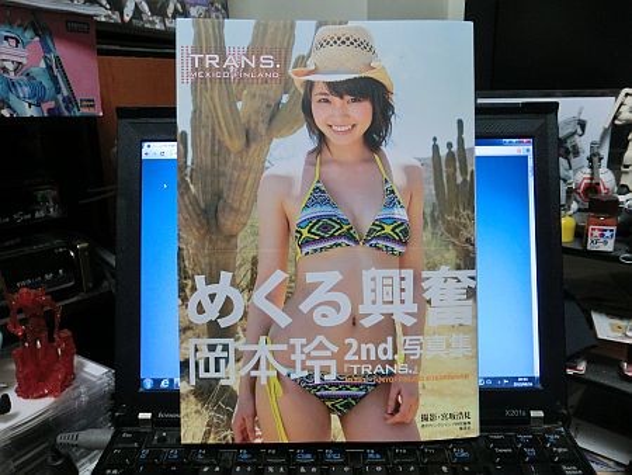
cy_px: 238
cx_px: 316
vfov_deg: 49.8
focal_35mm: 28
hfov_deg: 63.4
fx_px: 511
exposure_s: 1/60
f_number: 3
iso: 500
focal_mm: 5
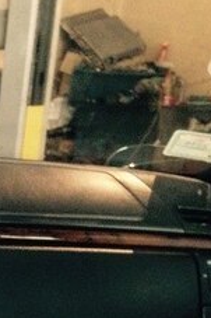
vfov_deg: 19.8
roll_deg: -3.3
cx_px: -196
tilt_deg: -14.9
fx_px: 880
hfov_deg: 12.3
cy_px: 323
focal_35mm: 100
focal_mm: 4.12
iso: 400
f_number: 2.4
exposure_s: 1/16
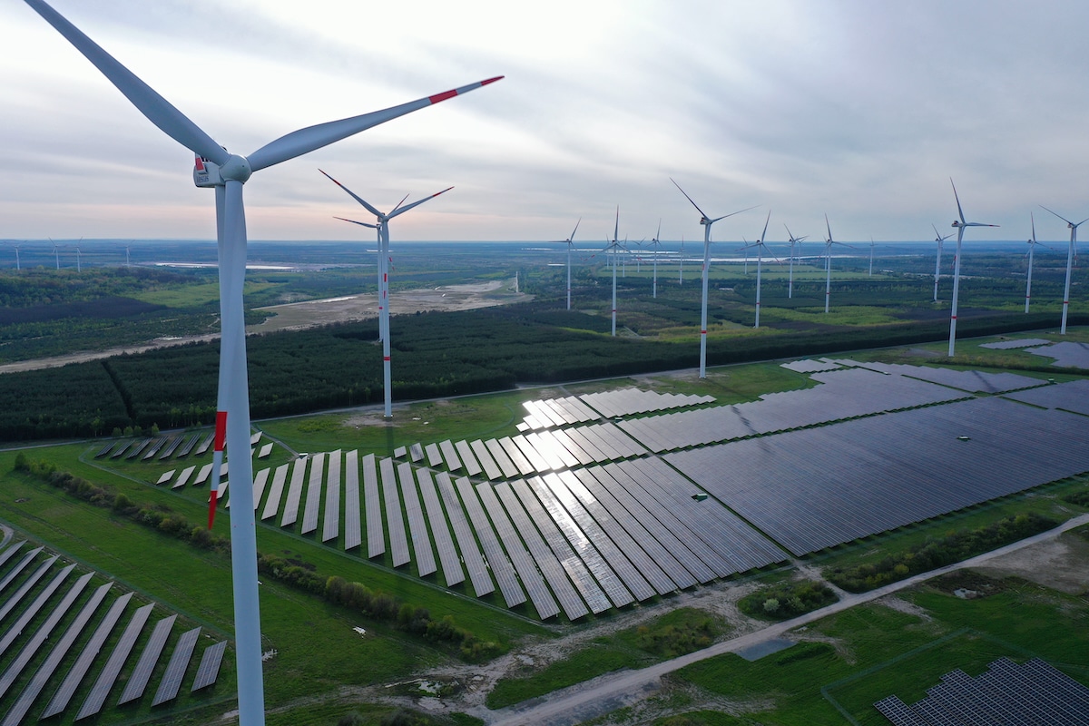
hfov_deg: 65.5
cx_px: 544
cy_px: 363
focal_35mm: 28
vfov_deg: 46.4
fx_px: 847
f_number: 4
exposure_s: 1/100
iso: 100
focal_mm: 10.26
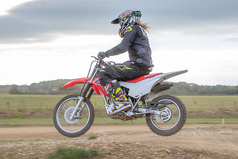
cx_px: 126
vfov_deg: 12.3
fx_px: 734
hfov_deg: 18.4
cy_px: 86
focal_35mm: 111
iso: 400
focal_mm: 60
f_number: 6.3
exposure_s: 1/400
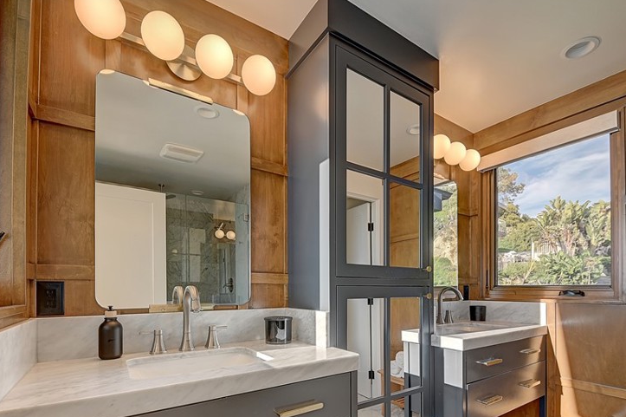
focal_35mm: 17
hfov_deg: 93.3
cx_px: 314
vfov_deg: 67.9
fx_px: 295
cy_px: 287
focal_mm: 12
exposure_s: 1/40
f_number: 8
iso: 250
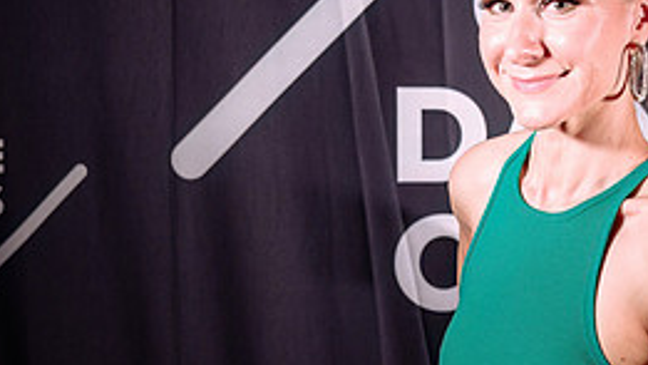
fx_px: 1513
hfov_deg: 23.6
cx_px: 579
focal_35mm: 88
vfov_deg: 13.8
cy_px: 165
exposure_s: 1/80
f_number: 3.2
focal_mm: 36
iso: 1000
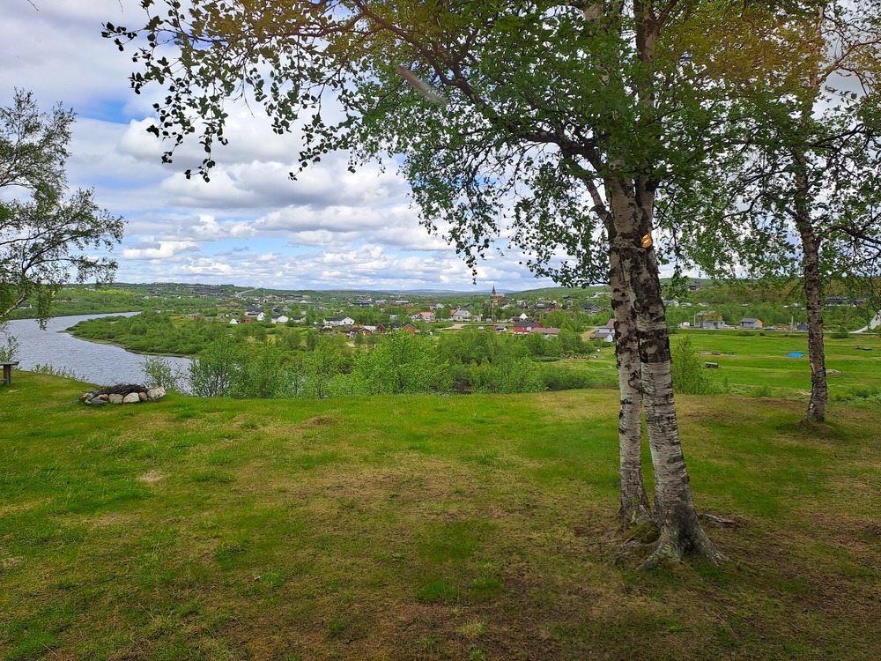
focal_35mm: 25
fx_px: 636
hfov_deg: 69.4
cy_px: 330
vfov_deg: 54.9
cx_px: 440
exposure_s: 1/1136
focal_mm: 4.65
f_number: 1.8
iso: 32
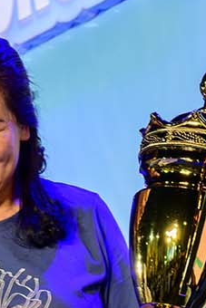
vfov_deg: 9.1
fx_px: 1886
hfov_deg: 6.2
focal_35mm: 220
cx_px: -3
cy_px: 456
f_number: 6.3
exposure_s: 1/125
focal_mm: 52
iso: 2000
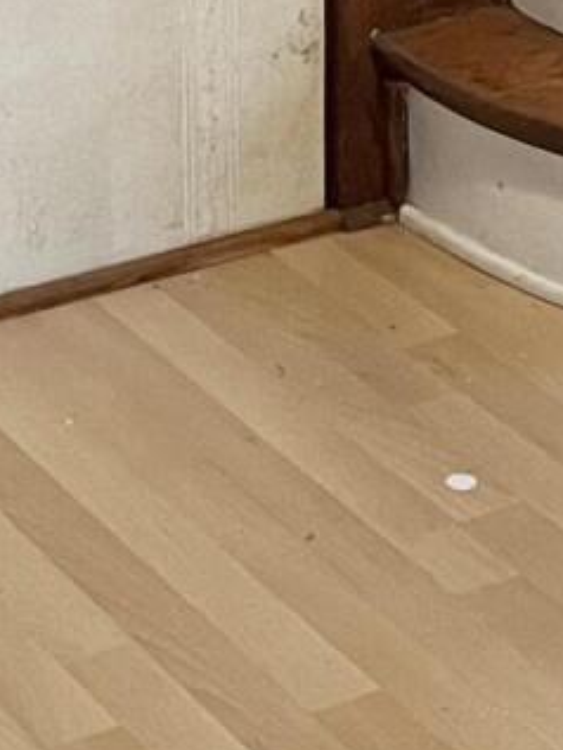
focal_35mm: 164
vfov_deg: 11.1
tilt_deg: -8.7
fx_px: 3554
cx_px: 277
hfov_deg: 9.1
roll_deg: +0.5
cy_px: -674
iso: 500
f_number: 1.6
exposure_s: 1/30
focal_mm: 4.2
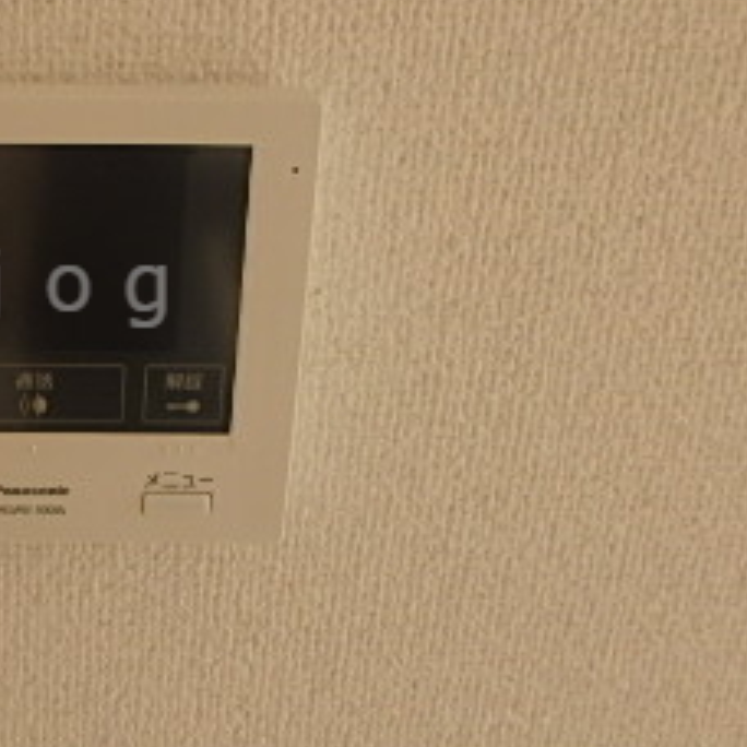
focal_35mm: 52
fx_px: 1270
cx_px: -39
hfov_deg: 30.0
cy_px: 288
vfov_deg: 32.7
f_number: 3.5
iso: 250
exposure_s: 1/30
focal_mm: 3.7
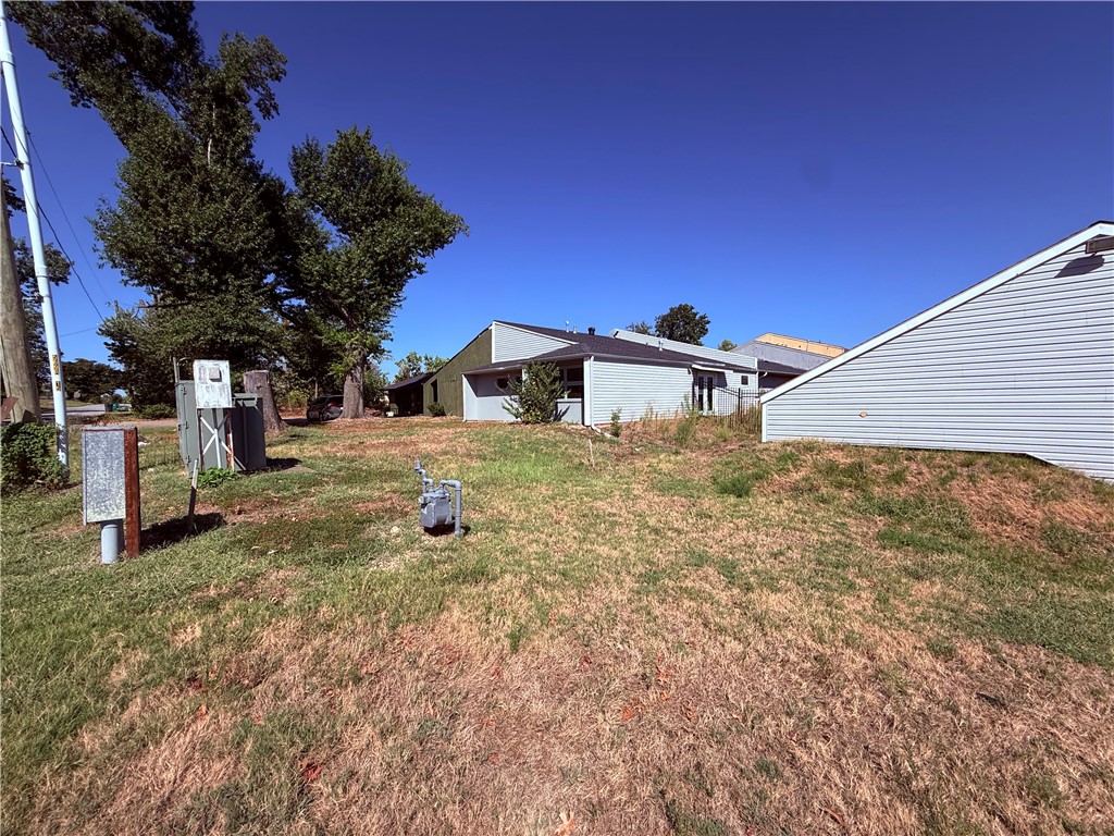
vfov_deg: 85.7
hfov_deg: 102.1
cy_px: 418
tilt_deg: -1.6
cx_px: 557
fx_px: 451
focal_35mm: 14
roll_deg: +0.8
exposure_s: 1/2611
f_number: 2.2
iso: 50
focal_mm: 2.22
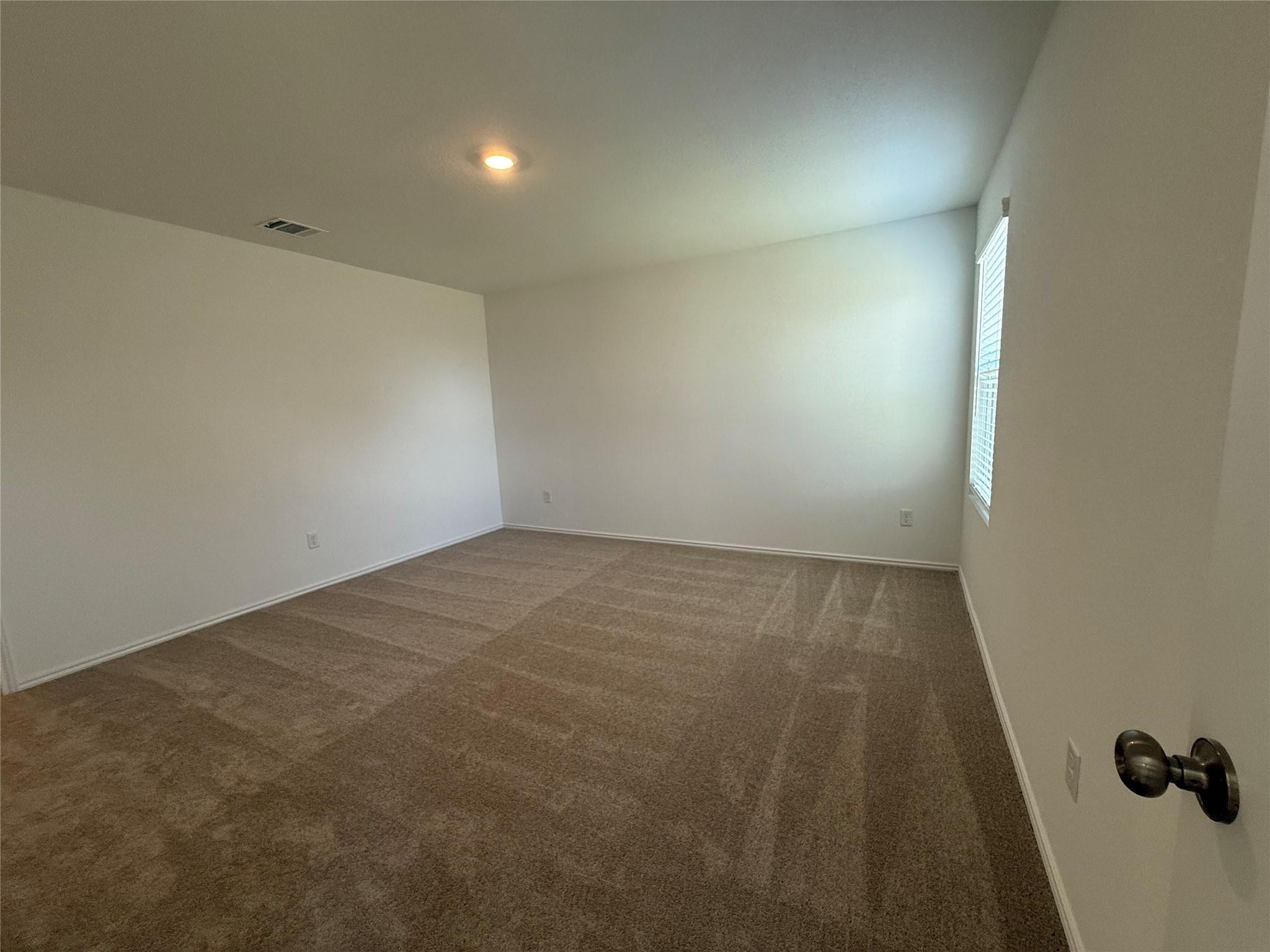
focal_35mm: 14
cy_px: 476
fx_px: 514
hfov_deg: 102.1
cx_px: 635
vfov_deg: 85.7
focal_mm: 2.22
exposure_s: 1/120
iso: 160
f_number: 2.2
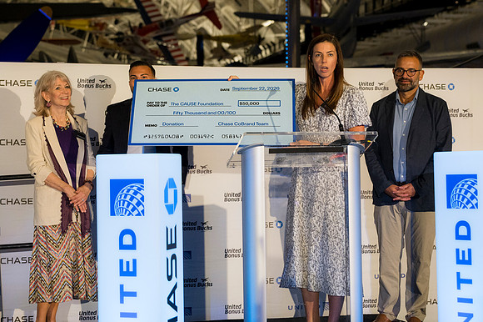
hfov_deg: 29.3
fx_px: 925
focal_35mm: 69
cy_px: 161
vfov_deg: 19.7
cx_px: 242
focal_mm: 46
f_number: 2.8
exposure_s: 1/200
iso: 720
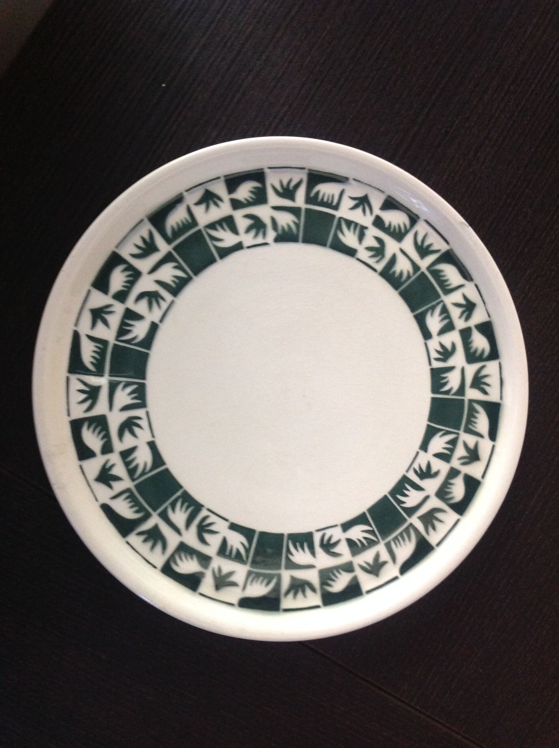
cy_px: 374
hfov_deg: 40.6
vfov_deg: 52.7
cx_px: 280
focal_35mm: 35
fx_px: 756
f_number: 2.4
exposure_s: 1/15
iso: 320
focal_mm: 4.28
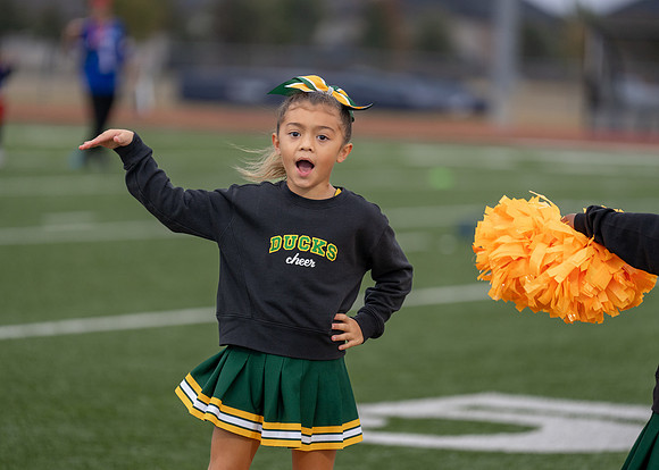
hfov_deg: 10.1
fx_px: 3745
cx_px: 330
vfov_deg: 7.2
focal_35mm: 200
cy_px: 235
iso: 500
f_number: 2.8
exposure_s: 1/800
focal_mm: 191
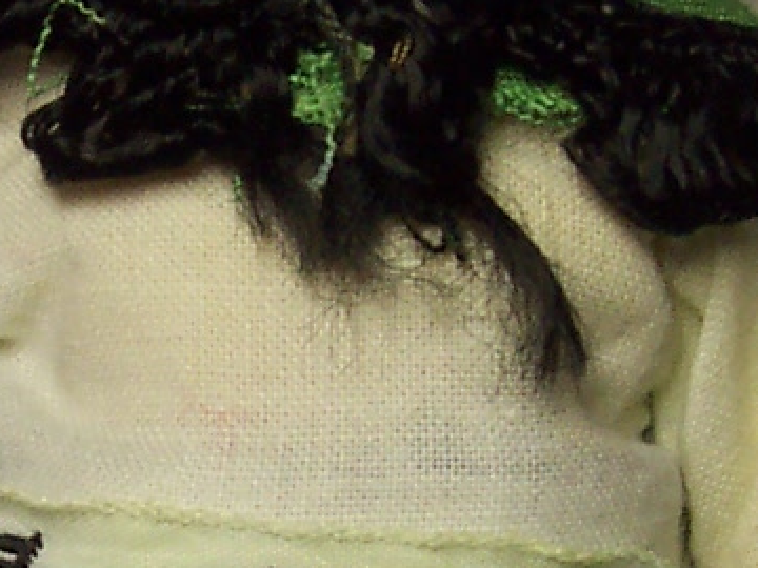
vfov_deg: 8.7
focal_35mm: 170
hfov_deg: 11.6
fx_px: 3723
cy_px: 644
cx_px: 109
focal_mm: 5.6
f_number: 2.8
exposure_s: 1/90
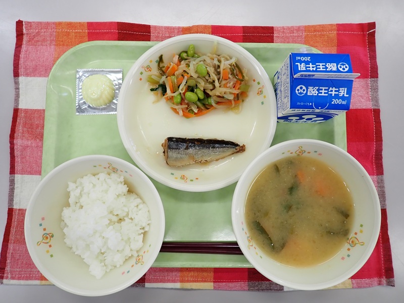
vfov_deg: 54.9
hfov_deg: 69.4
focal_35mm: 25
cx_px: 202
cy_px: 152
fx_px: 292
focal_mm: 4.5
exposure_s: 1/125
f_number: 2
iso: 100
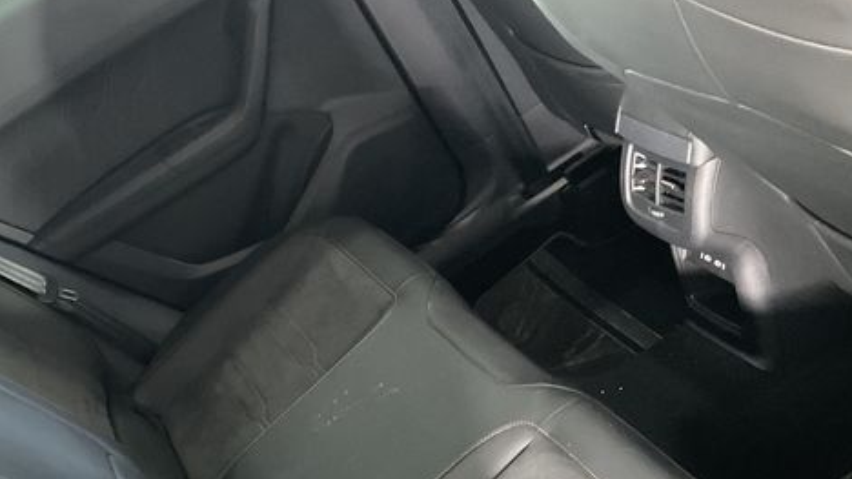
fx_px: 1220
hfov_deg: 37.7
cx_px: 231
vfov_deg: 21.6
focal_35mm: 54
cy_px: 448
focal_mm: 3
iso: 320
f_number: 1.8
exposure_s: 1/25
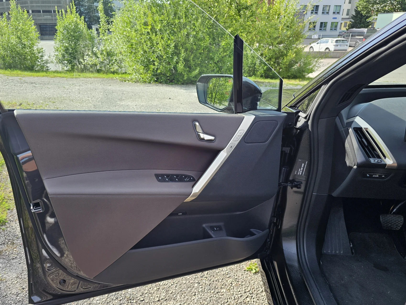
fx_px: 305
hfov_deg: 67.1
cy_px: 165
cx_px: 180
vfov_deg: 53.0
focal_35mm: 26
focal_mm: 6.3
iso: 12
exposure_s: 1/180
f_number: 1.7
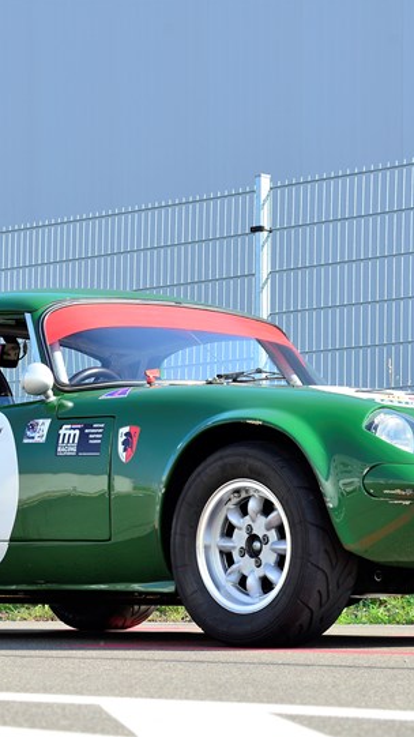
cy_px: 432
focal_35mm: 130
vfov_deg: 16.5
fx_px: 2539
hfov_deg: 9.3
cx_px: 162
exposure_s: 1/200
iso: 200
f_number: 7.1
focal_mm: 70
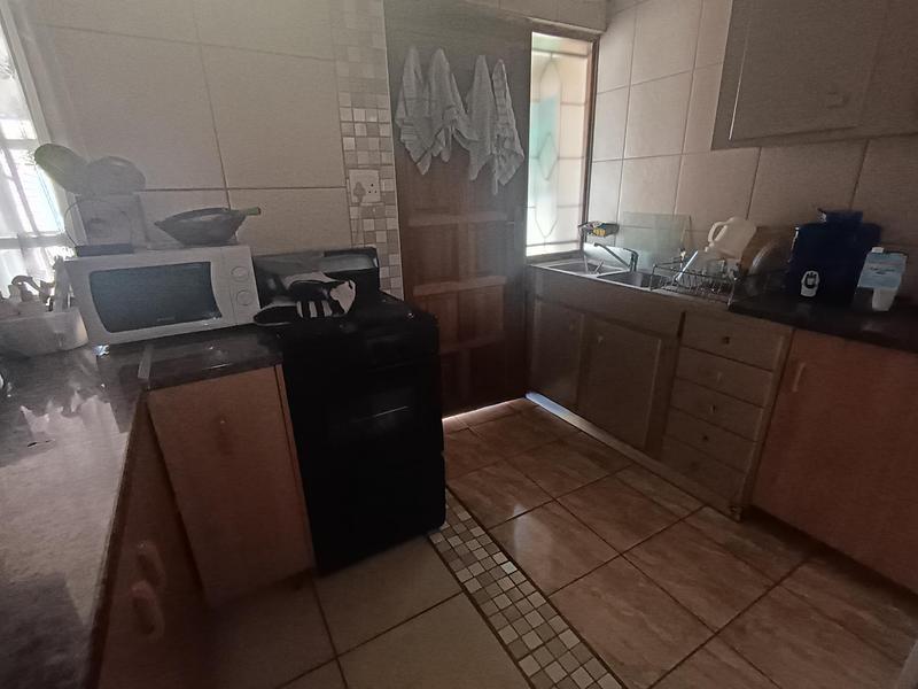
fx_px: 451
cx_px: 459
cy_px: 344
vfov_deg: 74.7
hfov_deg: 91.0
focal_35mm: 17
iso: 695
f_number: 2.2
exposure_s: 1/25
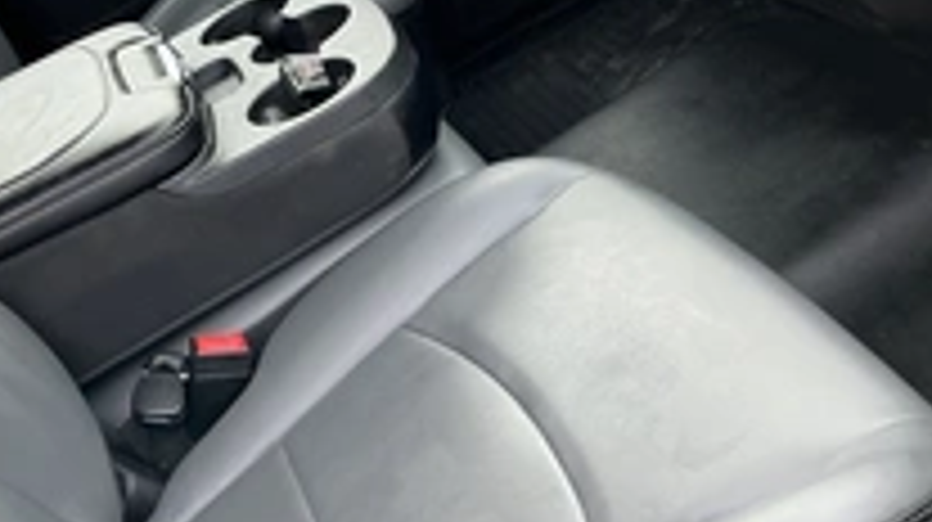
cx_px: 45
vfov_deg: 20.3
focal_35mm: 59
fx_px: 1457
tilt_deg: -18.2
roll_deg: +34.5
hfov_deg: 33.1
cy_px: 176
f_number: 1.8
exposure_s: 1/122
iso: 40
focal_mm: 3
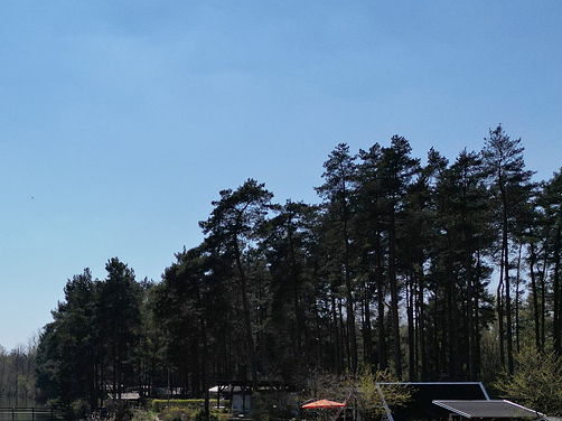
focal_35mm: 49
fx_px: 795
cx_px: 0
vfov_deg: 28.1
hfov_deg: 35.3
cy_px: 409
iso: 100
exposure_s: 1/8000
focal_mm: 6.72
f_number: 1.7
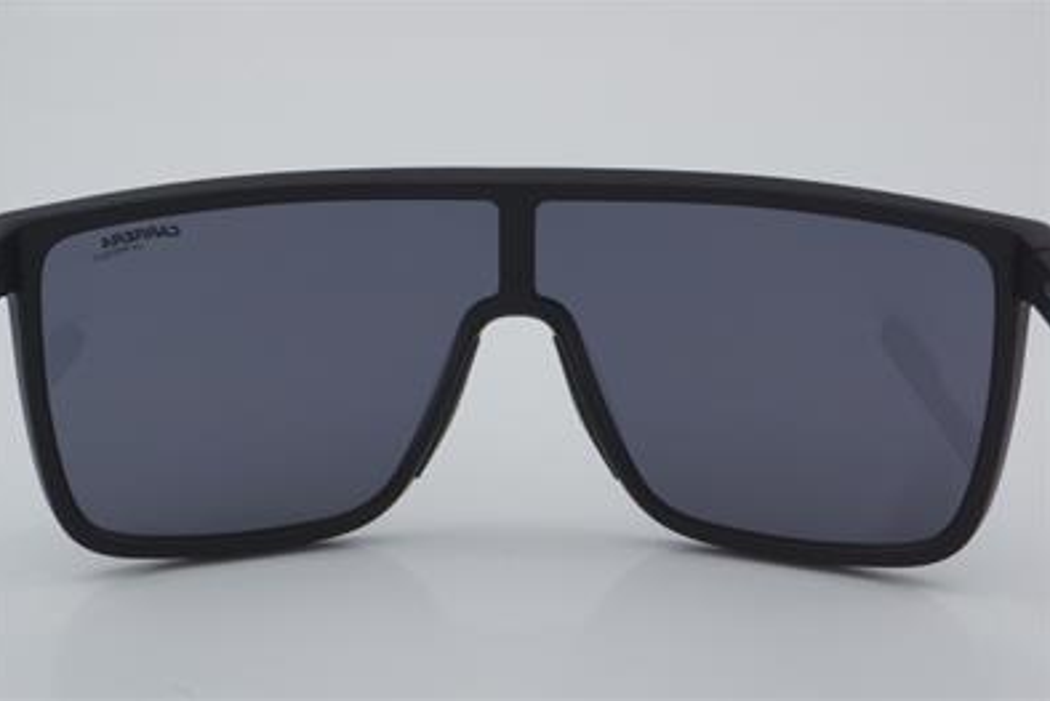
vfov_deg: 19.9
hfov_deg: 29.4
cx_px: 520
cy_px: 349
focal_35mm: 69
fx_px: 1999
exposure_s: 1/4
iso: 100
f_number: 32
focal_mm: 45
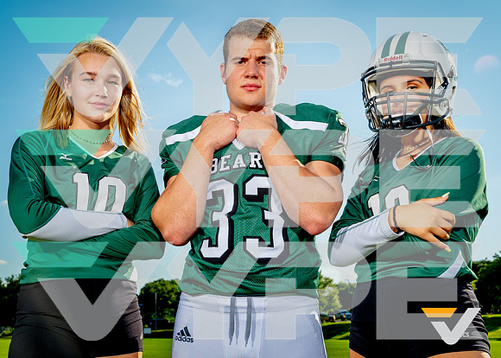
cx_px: 239
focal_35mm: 47
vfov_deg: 29.7
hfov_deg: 40.7
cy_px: 178
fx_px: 676
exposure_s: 1/125
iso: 100
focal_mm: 45
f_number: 9
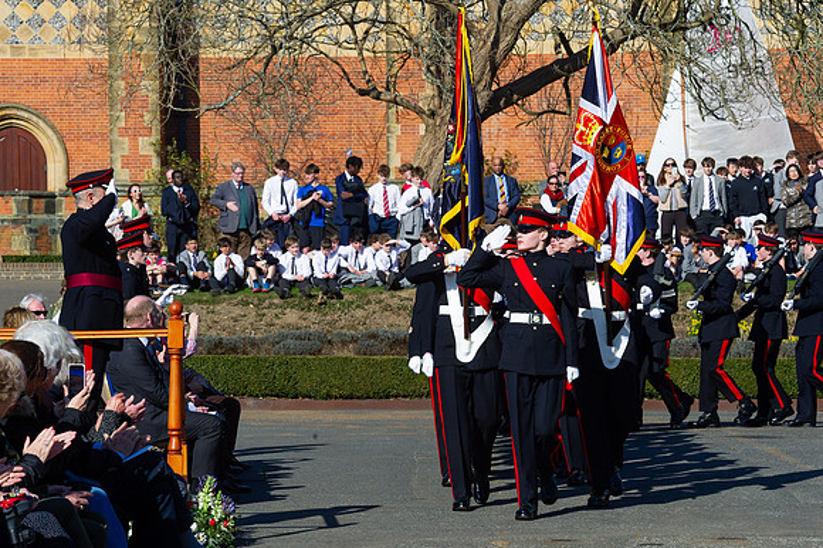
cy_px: 315
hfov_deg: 12.7
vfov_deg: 8.4
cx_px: 385
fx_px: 3707
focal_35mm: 162
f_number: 11
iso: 320
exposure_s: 1/400
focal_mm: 140
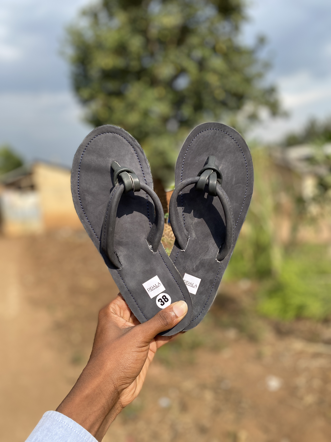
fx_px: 331
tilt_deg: -6.3
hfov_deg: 53.1
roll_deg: +6.9
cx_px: 166
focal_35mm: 26
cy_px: 221
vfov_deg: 67.3
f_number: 1.8
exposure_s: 1/1377
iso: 32
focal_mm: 4.25
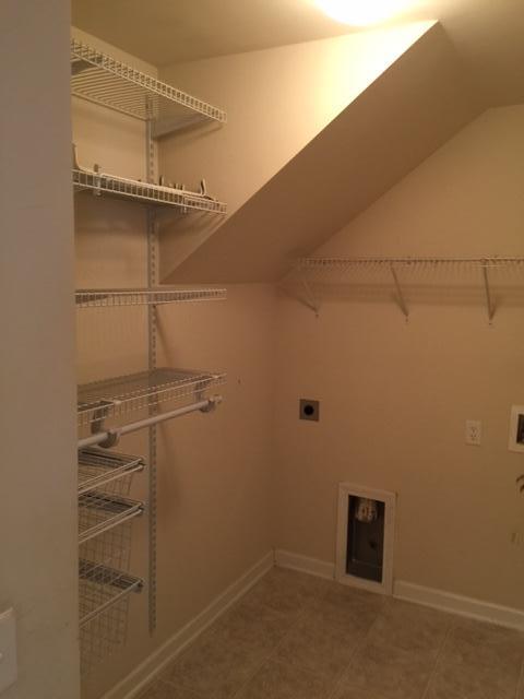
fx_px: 585
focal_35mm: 29
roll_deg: -1.6
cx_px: 262
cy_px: 350
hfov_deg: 48.2
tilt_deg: -7.1
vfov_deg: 61.7
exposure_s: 1/10
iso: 100
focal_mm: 4.15
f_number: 2.2
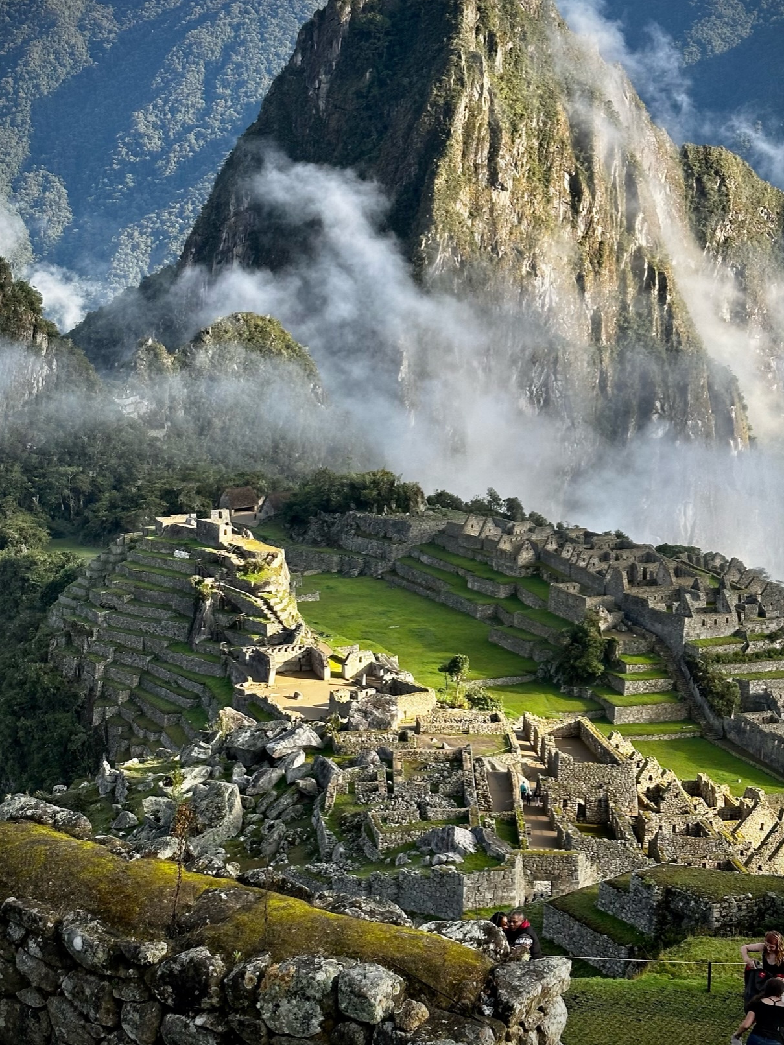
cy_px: 485
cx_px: 435
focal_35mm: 61
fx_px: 1842
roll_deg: -2.5
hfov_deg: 24.0
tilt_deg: -7.5
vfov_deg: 31.7
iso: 64
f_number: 1.78
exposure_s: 1/894
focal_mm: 6.86
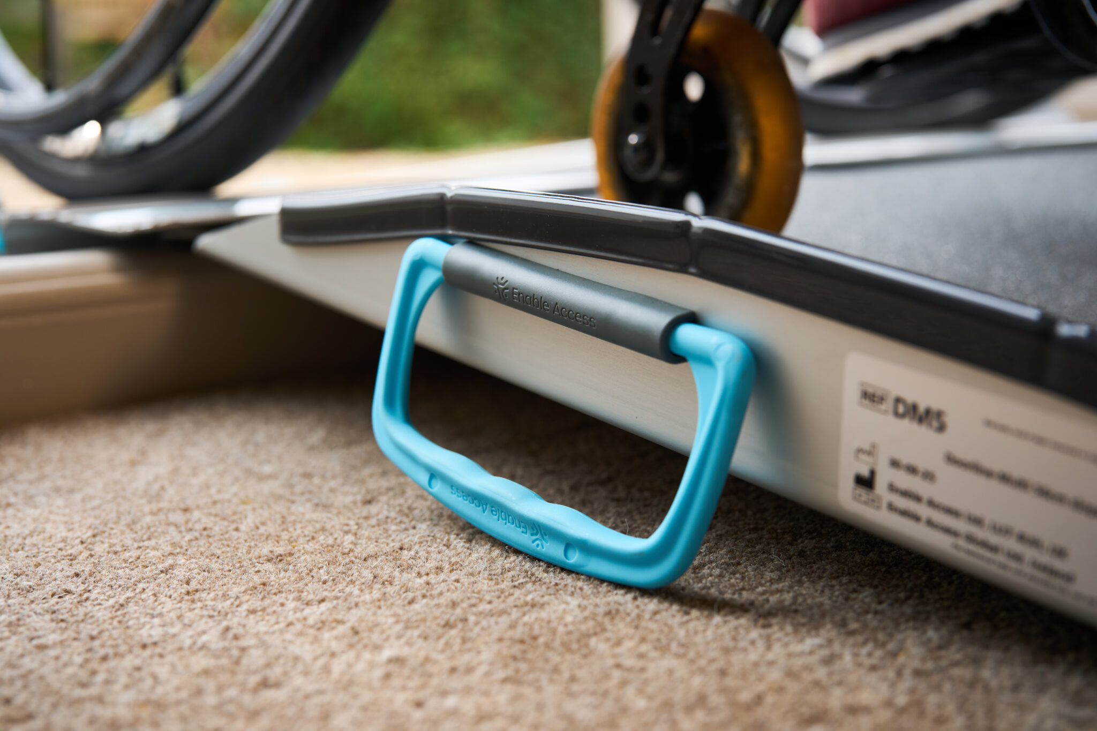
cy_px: 366
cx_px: 548
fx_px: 1523
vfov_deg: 27.0
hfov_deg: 39.6
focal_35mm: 50
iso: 125
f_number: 5
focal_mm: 50
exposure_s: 1/30
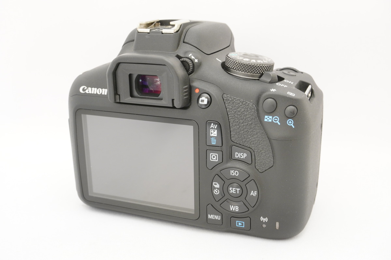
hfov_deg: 46.4
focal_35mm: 42
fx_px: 456
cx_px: 196
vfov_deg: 31.8
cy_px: 130
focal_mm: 28
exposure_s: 1/1.25
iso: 400
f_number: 11
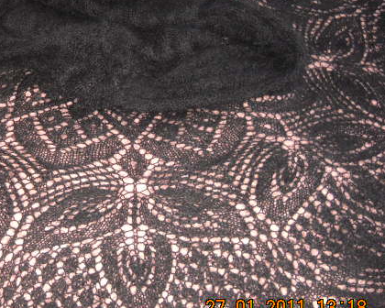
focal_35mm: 61
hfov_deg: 30.5
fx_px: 695
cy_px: 134
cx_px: 97
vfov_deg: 25.0
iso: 400
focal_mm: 6.72
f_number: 3.1
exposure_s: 1/30
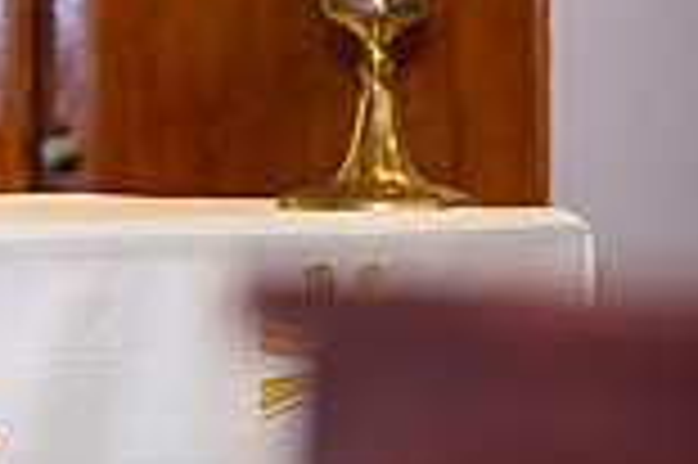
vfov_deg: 3.5
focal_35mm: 394
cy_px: -264
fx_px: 7631
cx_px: -590
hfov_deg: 5.2
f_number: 1.4
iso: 100
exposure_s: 1/100
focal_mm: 105
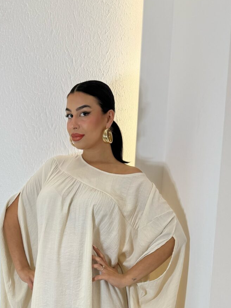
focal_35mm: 44
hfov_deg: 32.6
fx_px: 391
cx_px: 76
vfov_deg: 39.8
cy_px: 278
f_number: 1.78
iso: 80
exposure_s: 1/335
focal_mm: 6.76
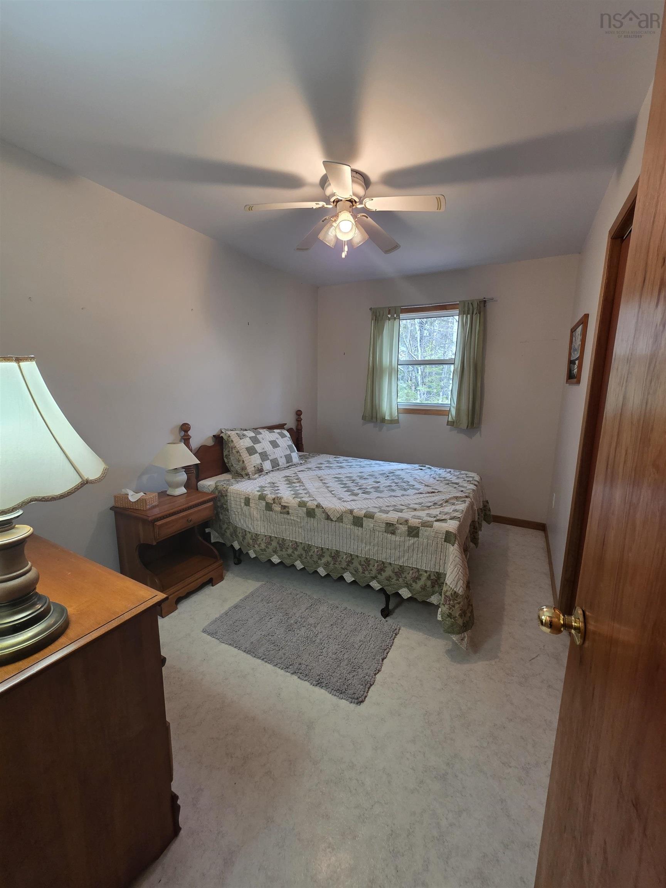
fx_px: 333
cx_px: 333
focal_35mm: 13
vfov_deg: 106.2
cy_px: 444
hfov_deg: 89.9
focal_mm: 2.2
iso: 200
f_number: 1.9
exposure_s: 1/60
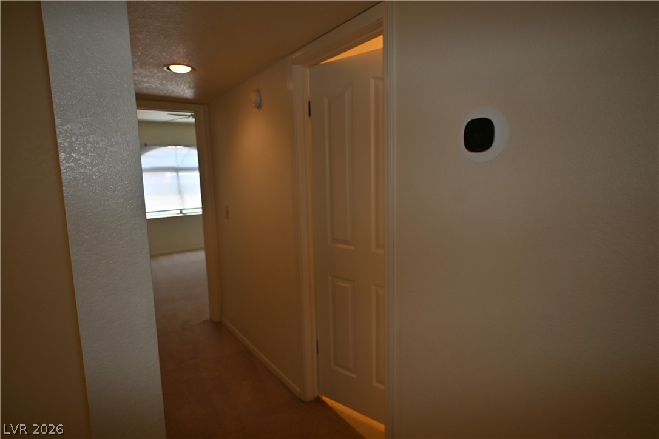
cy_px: 220
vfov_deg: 61.3
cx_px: 330
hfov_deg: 83.3
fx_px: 371
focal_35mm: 20
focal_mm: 13.5
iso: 100
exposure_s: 1/80
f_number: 4.5
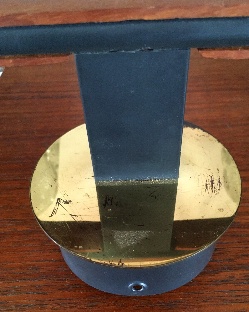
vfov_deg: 51.3
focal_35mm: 35
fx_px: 322
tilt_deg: -56.5
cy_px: 182
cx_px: 132
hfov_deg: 42.2
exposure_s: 1/17
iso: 200
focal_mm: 4.15
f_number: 2.2
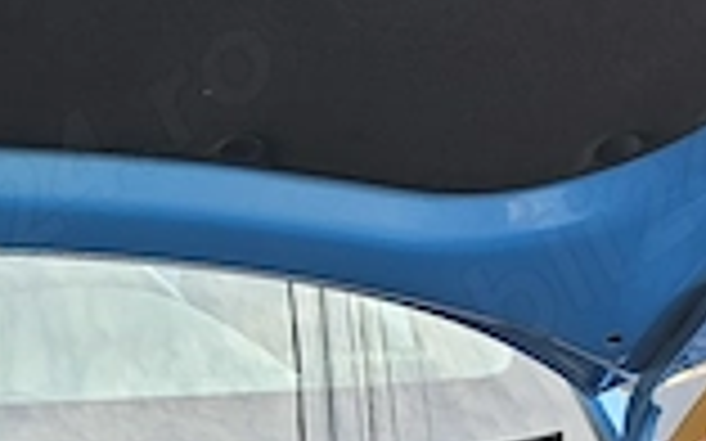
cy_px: 976
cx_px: -333
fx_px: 1789
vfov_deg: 12.0
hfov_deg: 19.6
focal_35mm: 93
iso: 100
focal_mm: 6.3
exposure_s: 1/190
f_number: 1.7
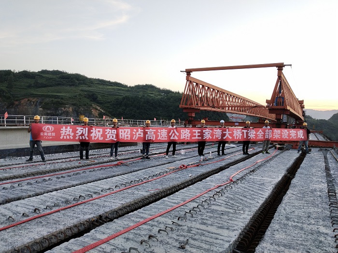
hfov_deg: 60.0
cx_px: 169
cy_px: 126
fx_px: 293
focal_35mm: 30
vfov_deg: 46.8
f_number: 1.8
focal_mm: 3.95
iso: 124
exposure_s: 1/100
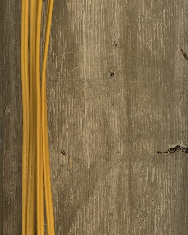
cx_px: 264
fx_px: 619
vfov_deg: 20.6
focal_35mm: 89
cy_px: 252
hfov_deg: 16.1
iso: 80
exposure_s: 1/171
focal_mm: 6.76
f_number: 1.78
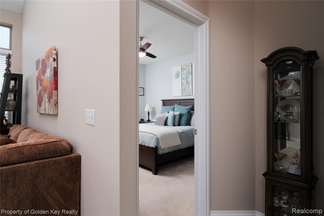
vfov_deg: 61.9
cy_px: 108
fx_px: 180
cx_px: 162
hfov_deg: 84.0
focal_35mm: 20
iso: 1000
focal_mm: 13.1
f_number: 8
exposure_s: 1/125
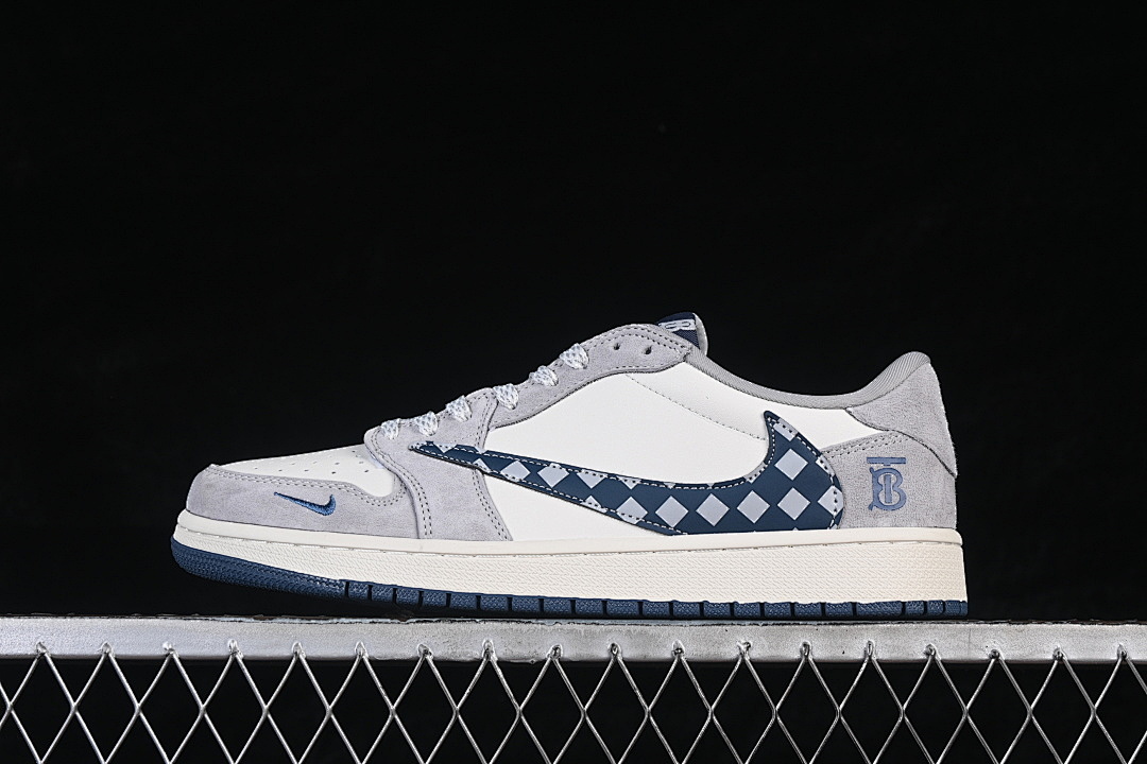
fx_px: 2389
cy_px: 382
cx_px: 574
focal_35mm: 75
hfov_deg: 27.0
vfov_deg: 18.2
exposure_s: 1/80
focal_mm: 50
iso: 160
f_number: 8
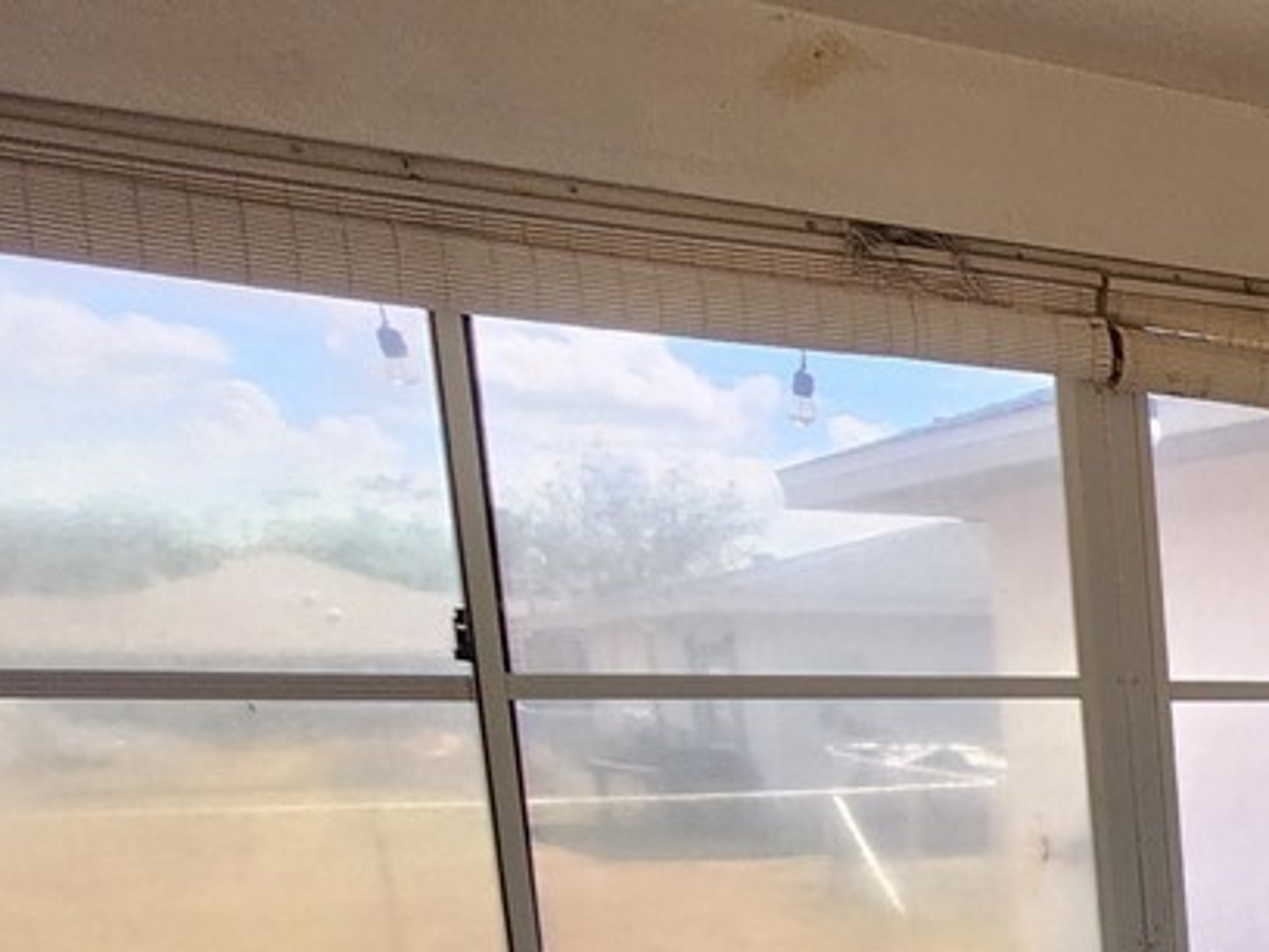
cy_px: 1045
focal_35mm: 51
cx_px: 2103
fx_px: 1870
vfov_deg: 26.3
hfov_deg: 24.3
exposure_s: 1/60
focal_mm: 2.2
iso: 80
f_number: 2.2
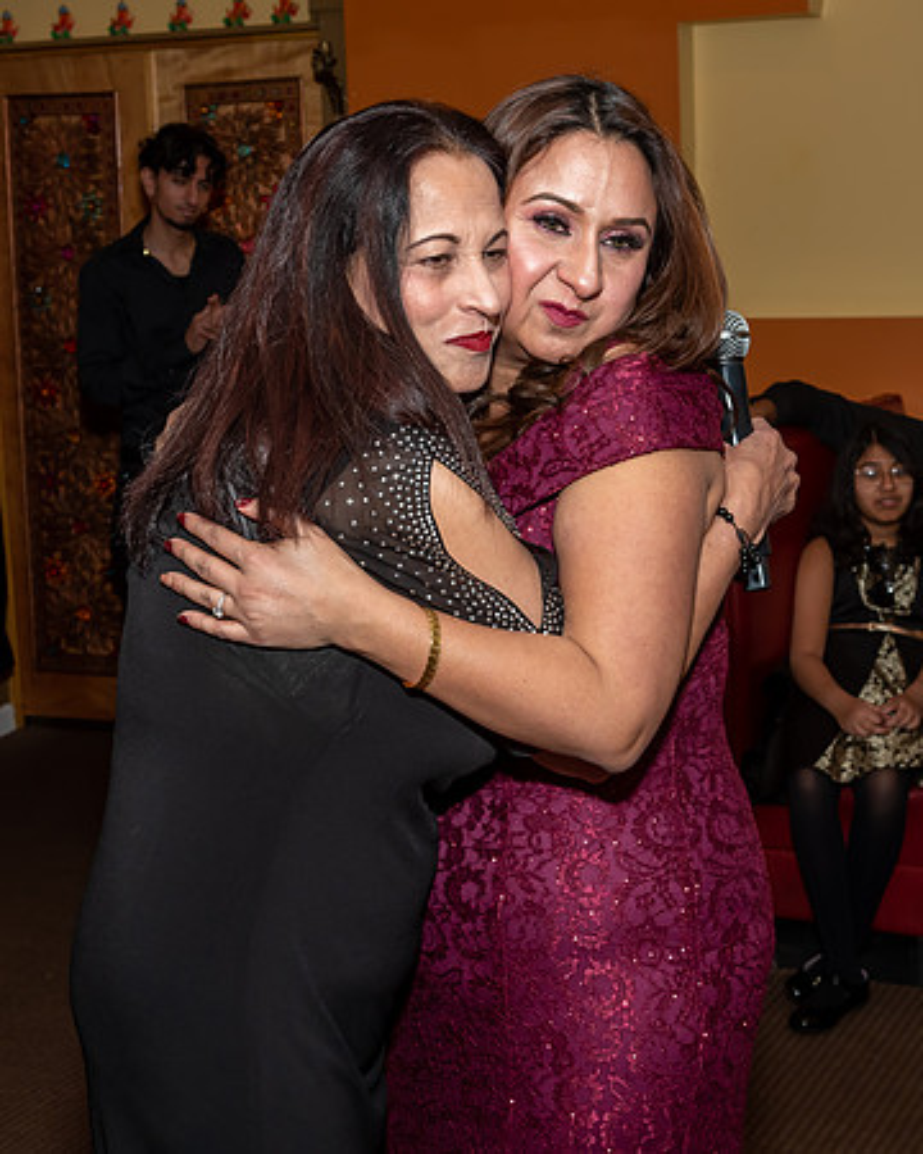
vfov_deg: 28.4
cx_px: 525
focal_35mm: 67
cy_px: 592
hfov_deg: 22.9
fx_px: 2279
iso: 500
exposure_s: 1/250
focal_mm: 26
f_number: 6.3
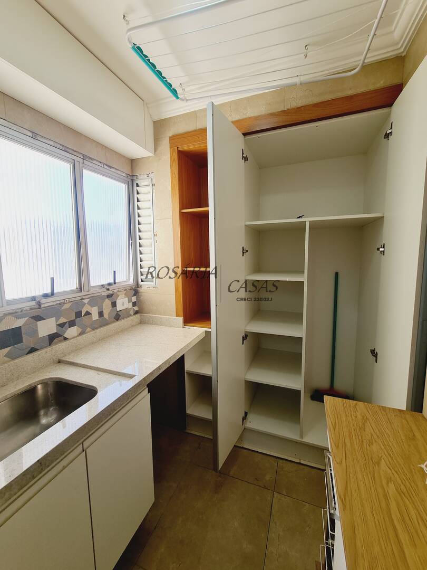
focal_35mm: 13
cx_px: 214
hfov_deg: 89.9
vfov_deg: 106.2
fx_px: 214
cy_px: 285
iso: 50
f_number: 2.2
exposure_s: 1/151
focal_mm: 2.2
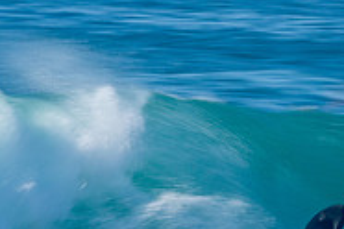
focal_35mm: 2563
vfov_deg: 0.5
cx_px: 401
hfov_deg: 0.8
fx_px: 24489
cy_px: 250
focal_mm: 500
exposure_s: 1/30
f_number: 22
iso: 100
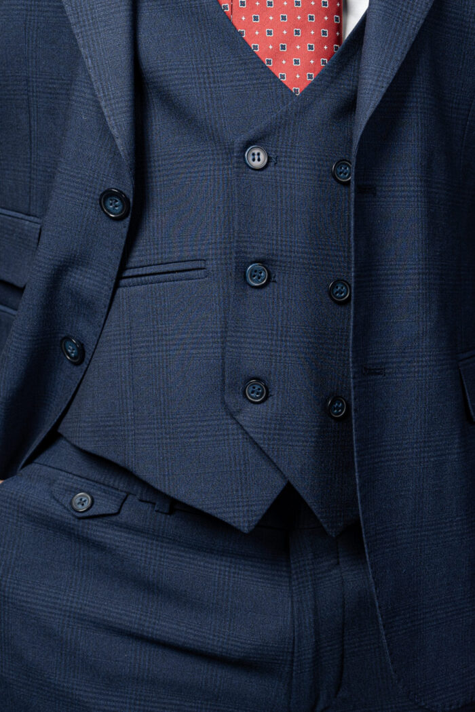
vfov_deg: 41.1
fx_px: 950
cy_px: 356
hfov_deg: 28.1
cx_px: 238
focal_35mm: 48
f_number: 2.8
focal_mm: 32
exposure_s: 1/100
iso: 100
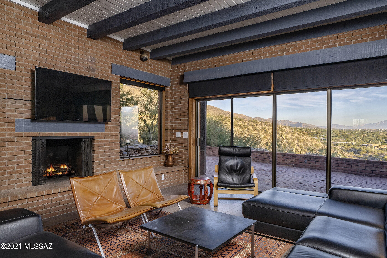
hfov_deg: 76.1
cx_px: 194
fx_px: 247
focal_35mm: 23
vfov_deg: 55.1
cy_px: 129
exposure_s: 1/125
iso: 200
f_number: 7.1
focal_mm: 23
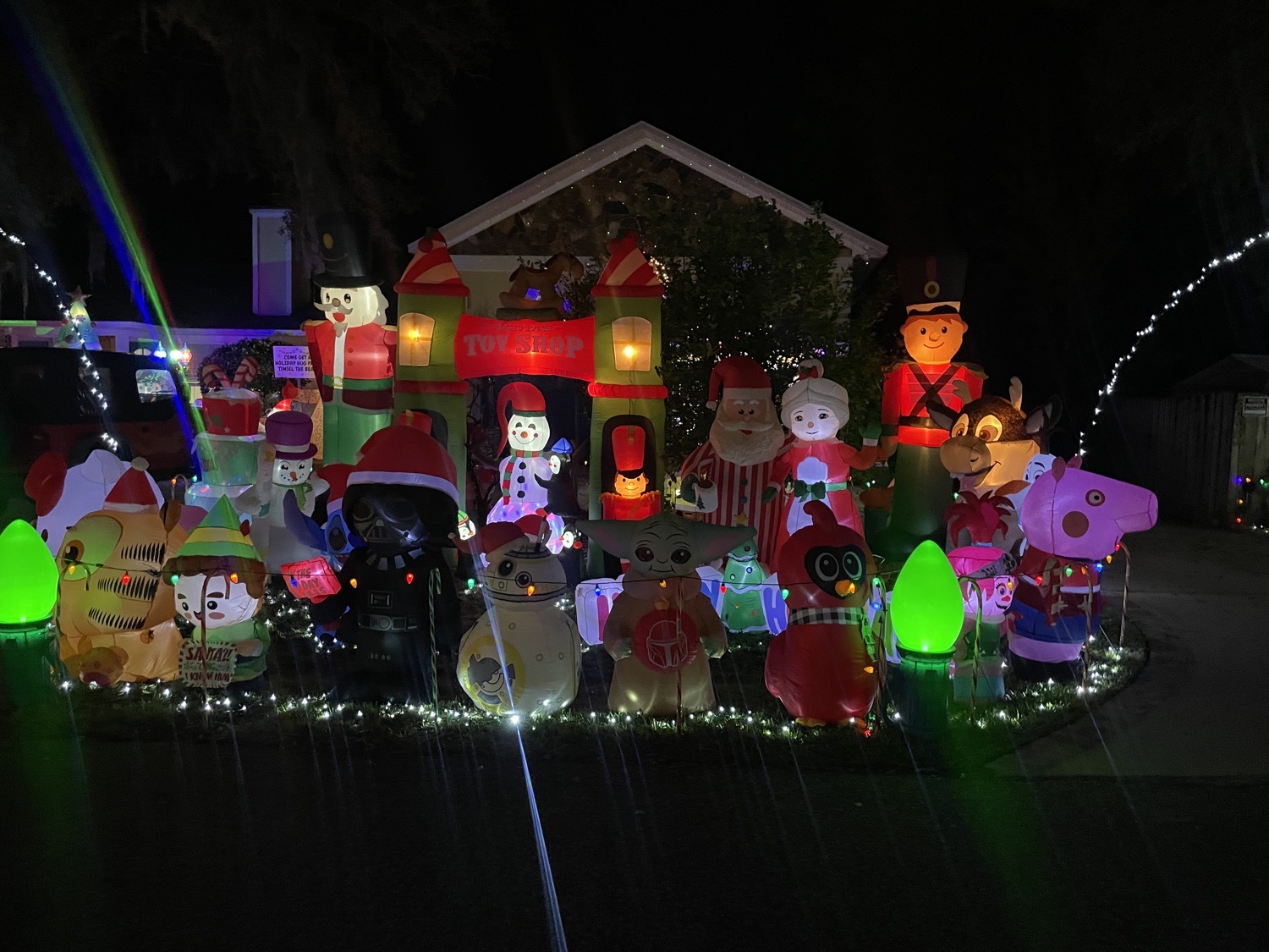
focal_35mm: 26
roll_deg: -1.3
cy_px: 476
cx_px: 634
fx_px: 953
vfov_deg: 53.1
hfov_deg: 67.3
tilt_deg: -5.5
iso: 800
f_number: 1.6
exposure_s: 1/30
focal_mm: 4.2
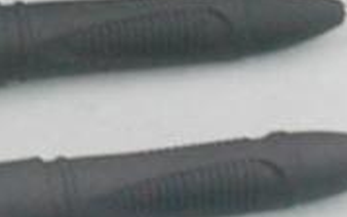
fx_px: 2013
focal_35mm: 213
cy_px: 147
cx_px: -160
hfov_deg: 9.6
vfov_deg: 6.2
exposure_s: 1/30
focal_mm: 6.2
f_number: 2.8
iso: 160
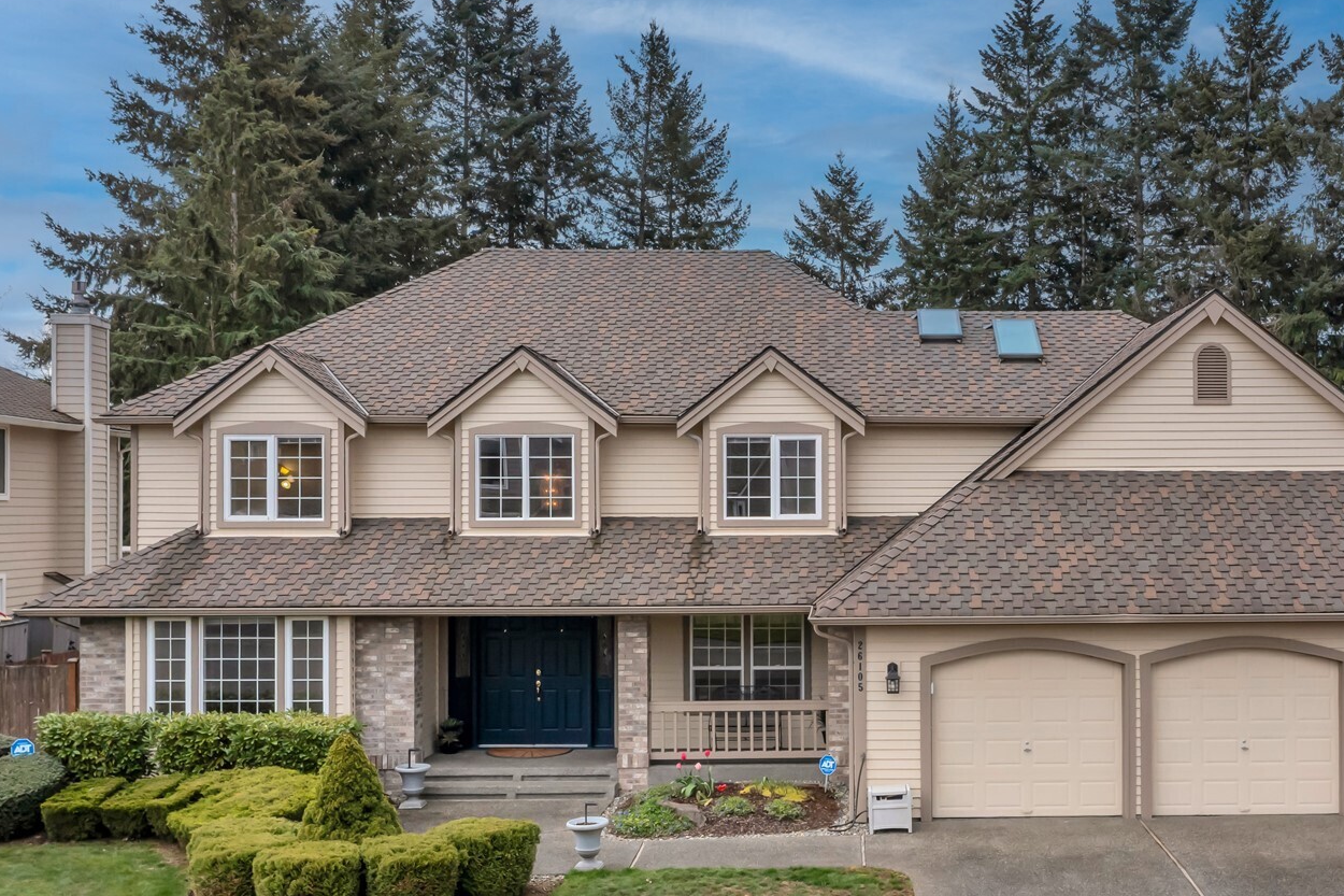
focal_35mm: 38
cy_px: 592
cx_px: 822
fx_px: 1418
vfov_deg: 34.7
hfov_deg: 50.3
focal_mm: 10.26
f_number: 5
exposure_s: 1/800
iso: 200
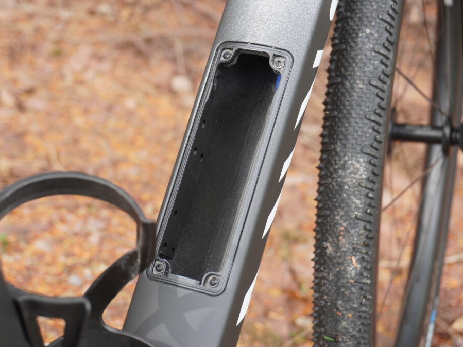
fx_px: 923
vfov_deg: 21.3
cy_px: 173
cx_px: 212
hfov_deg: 28.2
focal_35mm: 69
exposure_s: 1/160
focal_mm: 42
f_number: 5.6
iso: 400
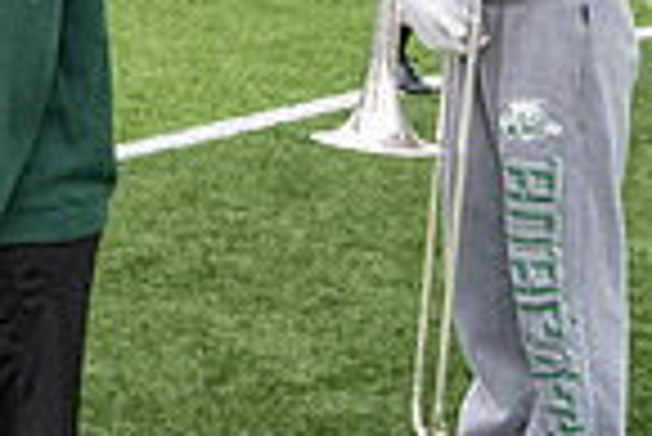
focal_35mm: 124
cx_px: -148
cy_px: -214
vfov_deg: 10.7
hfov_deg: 15.8
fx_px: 2248
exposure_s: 1/500
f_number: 4
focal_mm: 31
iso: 400
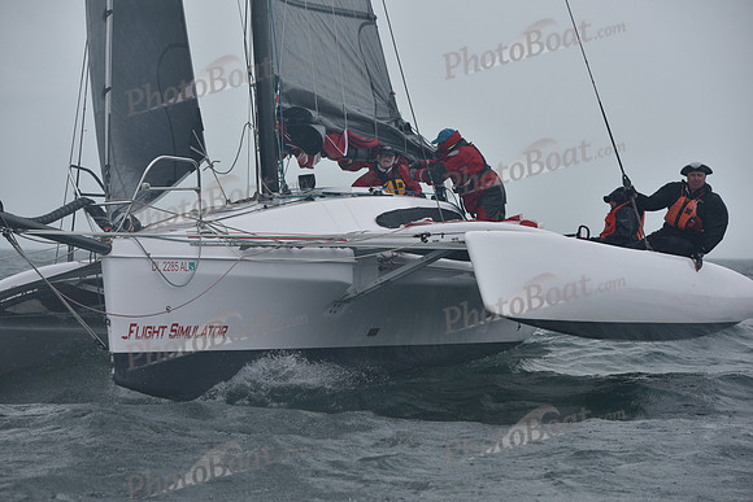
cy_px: 251
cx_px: 376
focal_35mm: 150
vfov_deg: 9.2
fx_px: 3138
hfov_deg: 13.7
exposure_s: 1/1000
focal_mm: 150
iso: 320
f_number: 6.3
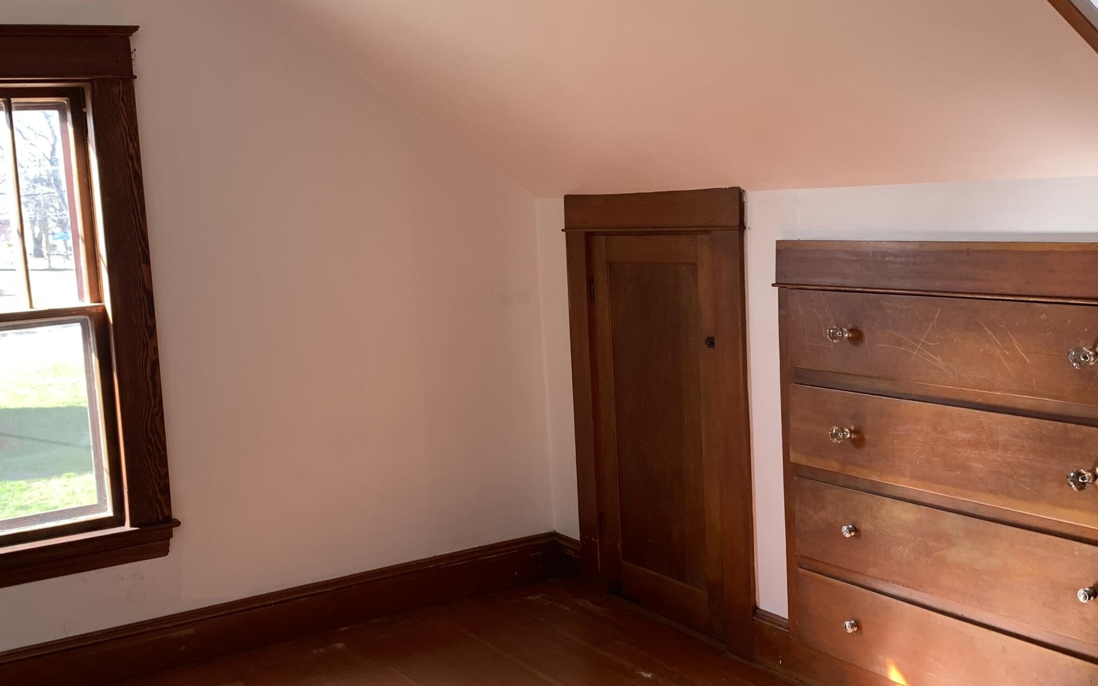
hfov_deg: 48.1
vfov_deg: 31.2
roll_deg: +2.9
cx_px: 476
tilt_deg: -9.1
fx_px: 1227
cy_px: 351
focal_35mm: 41
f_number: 1.8
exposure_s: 1/120
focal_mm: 4.25
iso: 64
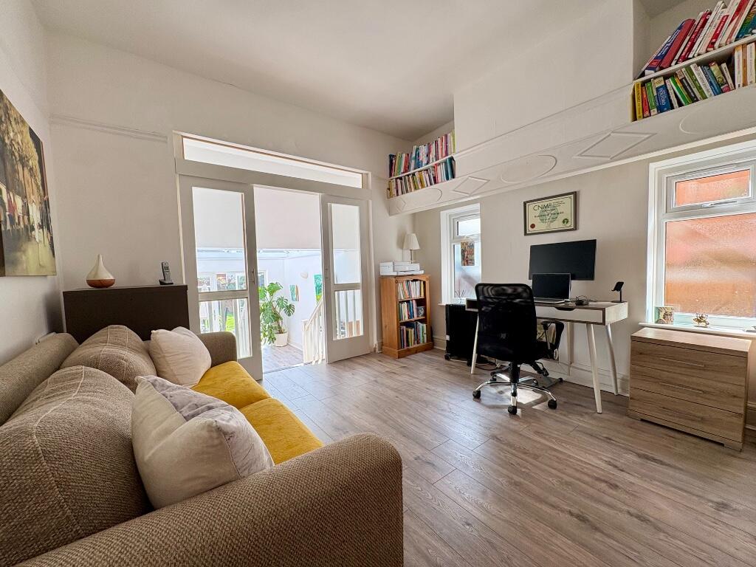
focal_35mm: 14
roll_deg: +1.5
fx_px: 306
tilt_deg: -1.4
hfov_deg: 102.1
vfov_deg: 85.7
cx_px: 378
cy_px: 284
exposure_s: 1/101
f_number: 2.2
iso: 125
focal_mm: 2.22
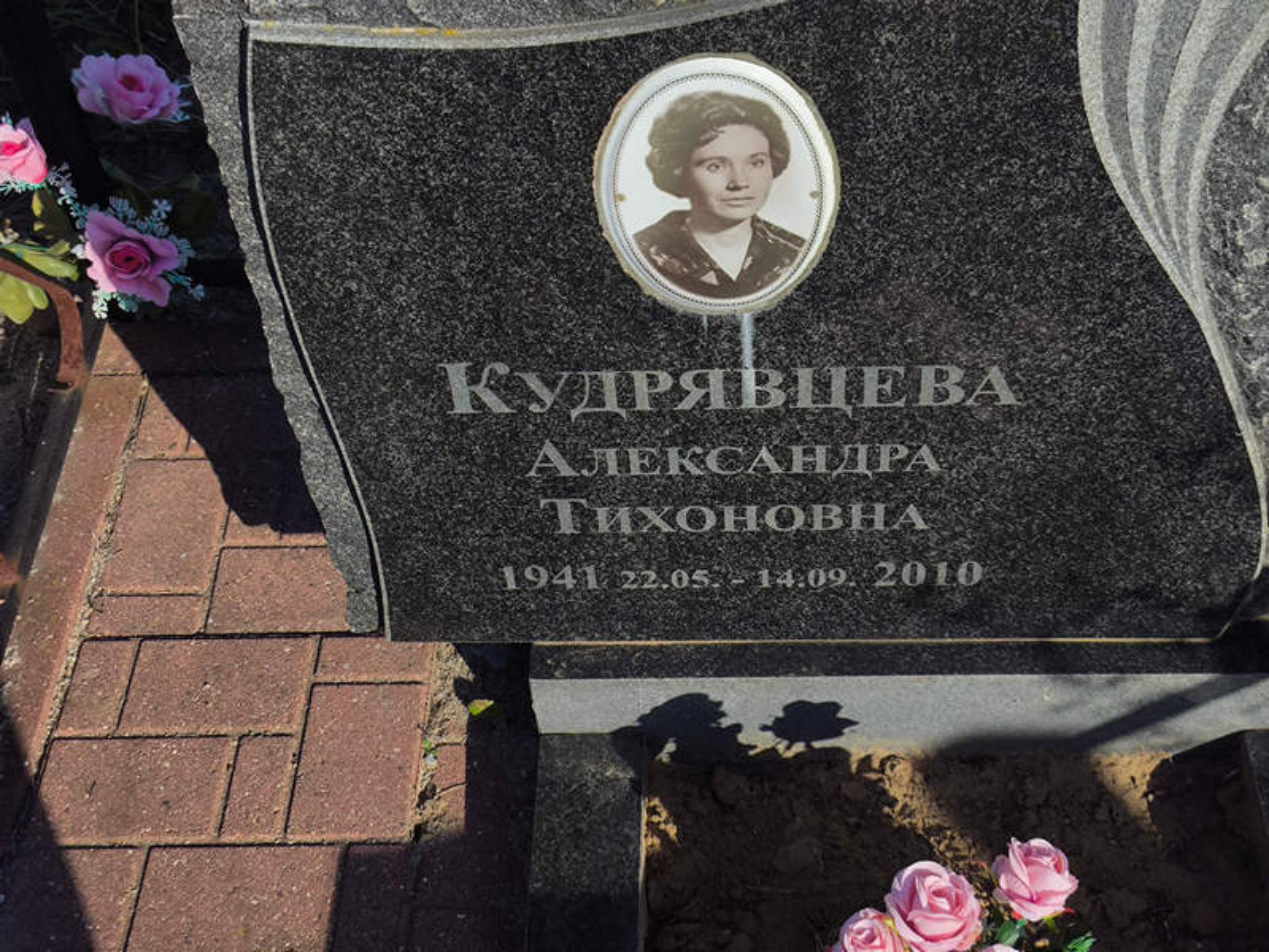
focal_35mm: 50
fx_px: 1834
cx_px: 634
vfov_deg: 29.1
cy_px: 476
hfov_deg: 38.2
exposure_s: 1/2027
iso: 50
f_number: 1.7
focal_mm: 4.71
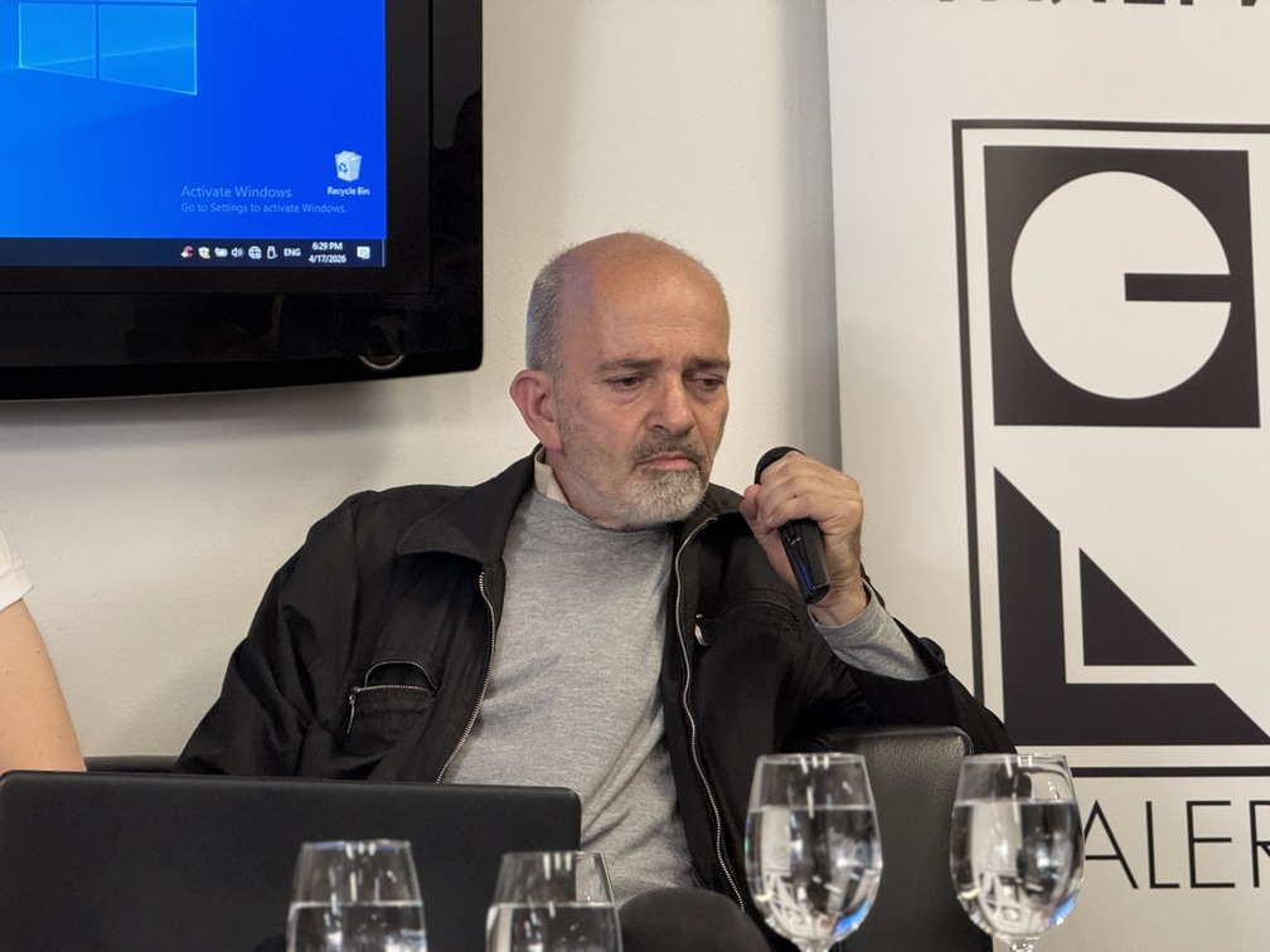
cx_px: 635
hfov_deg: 16.4
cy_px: 476
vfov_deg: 12.3
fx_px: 4403
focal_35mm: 120
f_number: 2.8
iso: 400
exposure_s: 1/50
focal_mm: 15.66
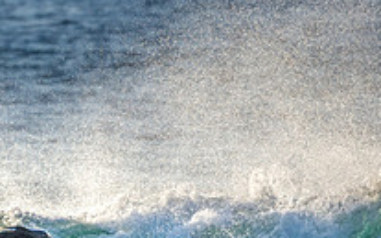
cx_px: -46
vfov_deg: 0.9
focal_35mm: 1542
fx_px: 15998
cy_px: 298
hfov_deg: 1.4
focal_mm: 360
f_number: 5.6
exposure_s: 1/2000
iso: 560
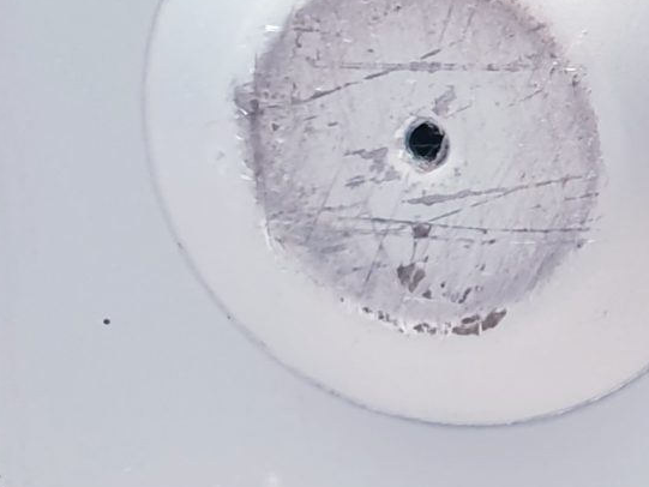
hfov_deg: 13.1
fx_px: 2307
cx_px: 1426
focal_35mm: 123
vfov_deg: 11.8
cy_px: -72
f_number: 2.4
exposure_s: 1/50
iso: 100
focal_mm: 4.3
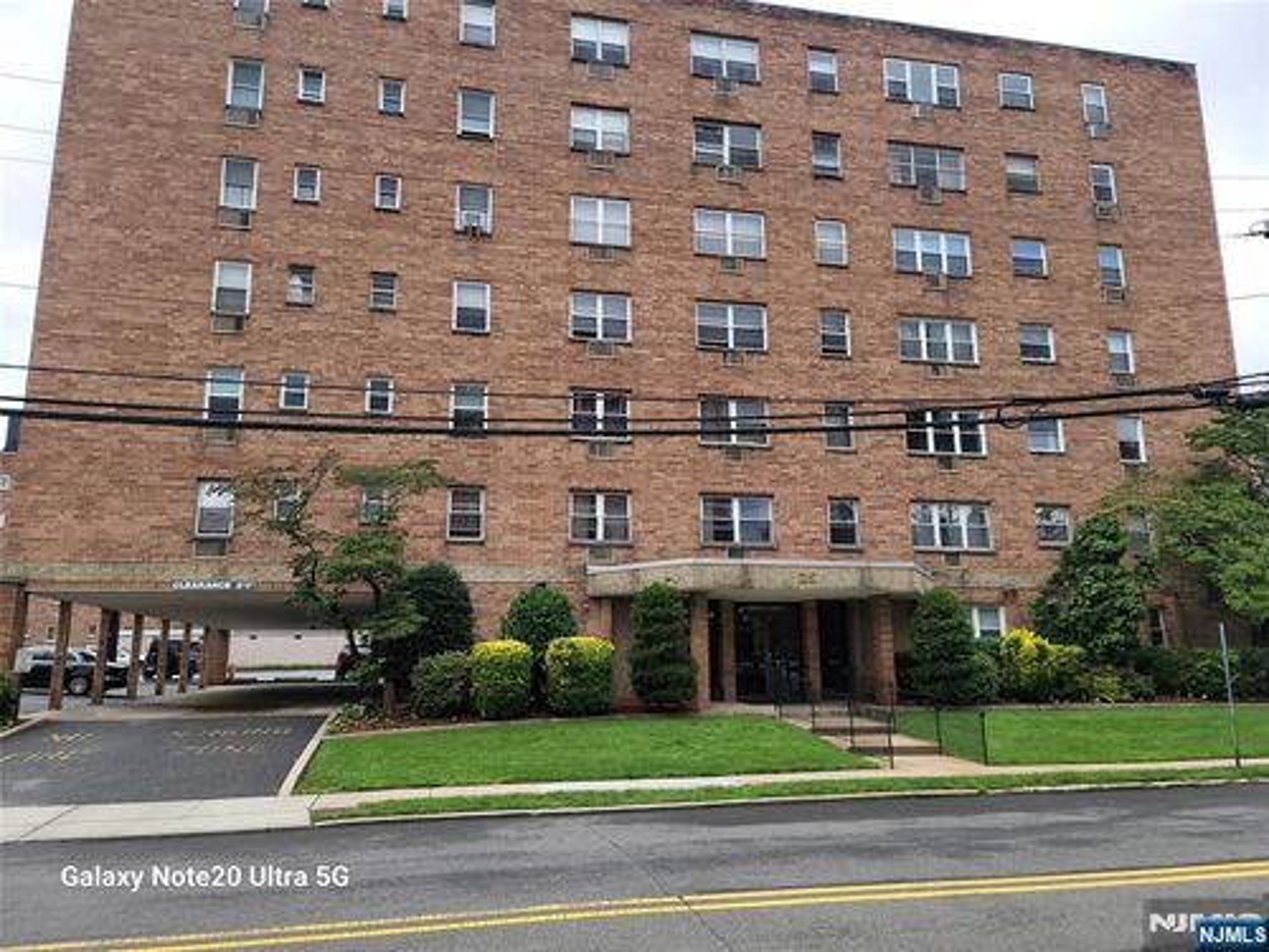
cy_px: 476
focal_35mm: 25
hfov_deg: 69.4
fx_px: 916
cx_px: 634
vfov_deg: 54.9
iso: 20
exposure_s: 1/533
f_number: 1.8
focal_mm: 7
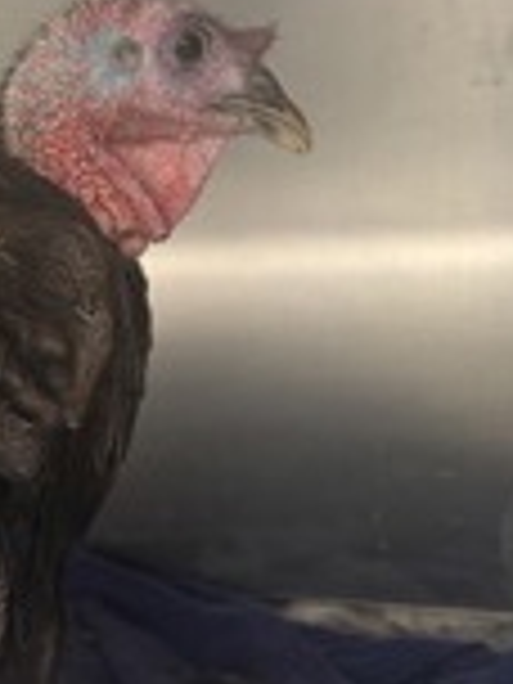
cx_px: -52
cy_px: 378
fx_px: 1423
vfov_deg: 27.0
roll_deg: +4.9
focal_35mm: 72
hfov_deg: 19.6
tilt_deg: -20.3
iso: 125
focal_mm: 5.96
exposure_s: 1/76
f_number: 1.6
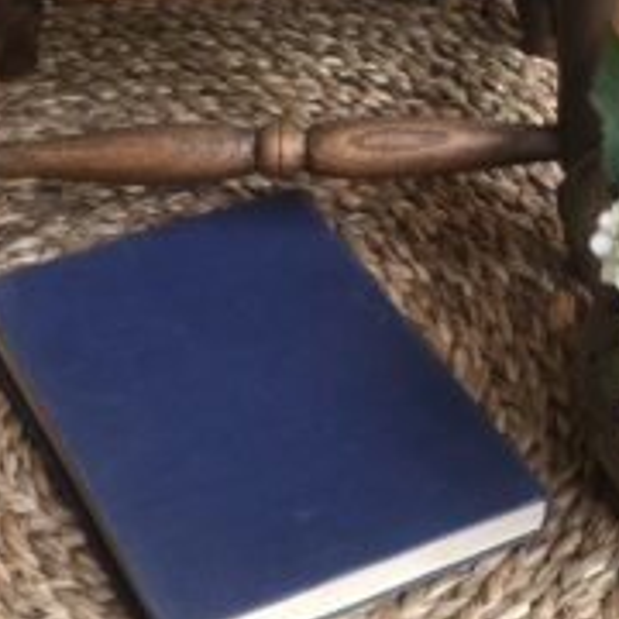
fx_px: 2064
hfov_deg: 17.1
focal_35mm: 102
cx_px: 358
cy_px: 48
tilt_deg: -32.3
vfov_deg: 16.8
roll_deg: +1.9
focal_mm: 6
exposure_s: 1/60
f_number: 2.4
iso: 64
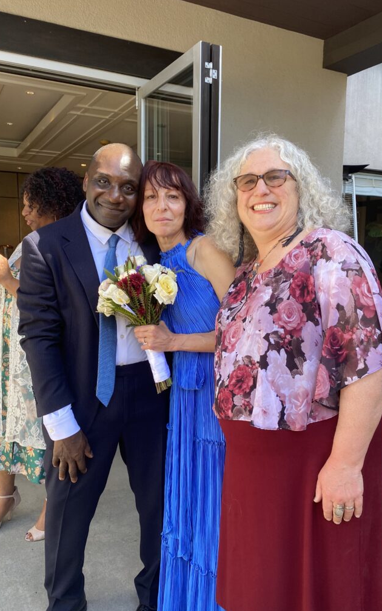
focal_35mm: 28
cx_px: 186
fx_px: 466
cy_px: 306
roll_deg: +0.0
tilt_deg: -4.5
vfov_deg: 66.5
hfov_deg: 44.5
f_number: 1.8
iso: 40
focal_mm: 4.25
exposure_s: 1/121
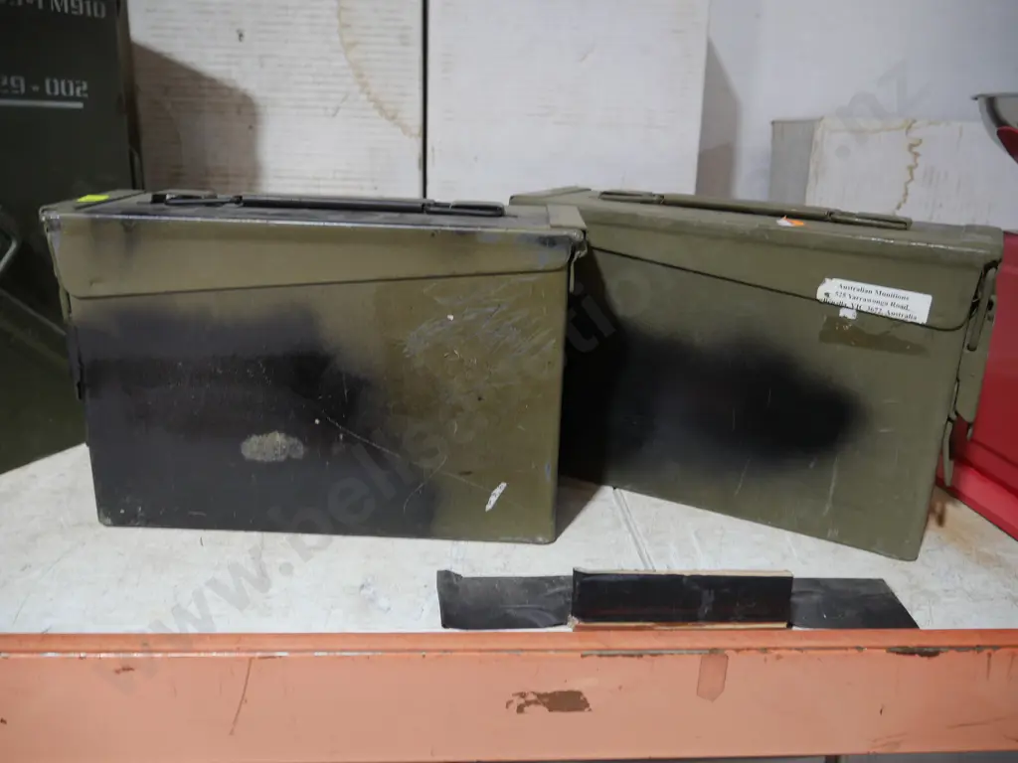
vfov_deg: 49.7
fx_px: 823
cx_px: 509
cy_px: 382
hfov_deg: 63.4
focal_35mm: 28
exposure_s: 1/60
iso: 500
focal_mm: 14
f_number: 3.5
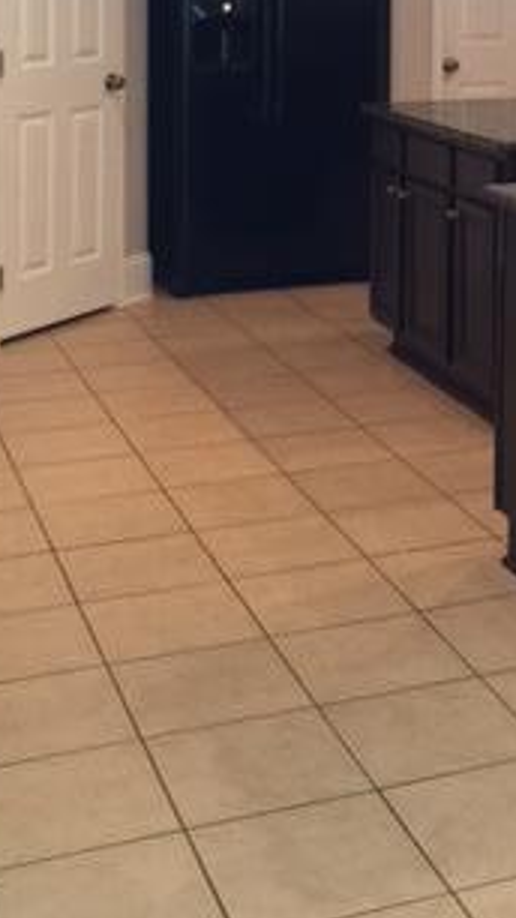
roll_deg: +0.9
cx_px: 483
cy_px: 30
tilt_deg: -2.8
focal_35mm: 66
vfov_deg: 30.0
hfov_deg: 17.9
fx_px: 1606
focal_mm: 4.15
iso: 80
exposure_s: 1/15
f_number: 2.2
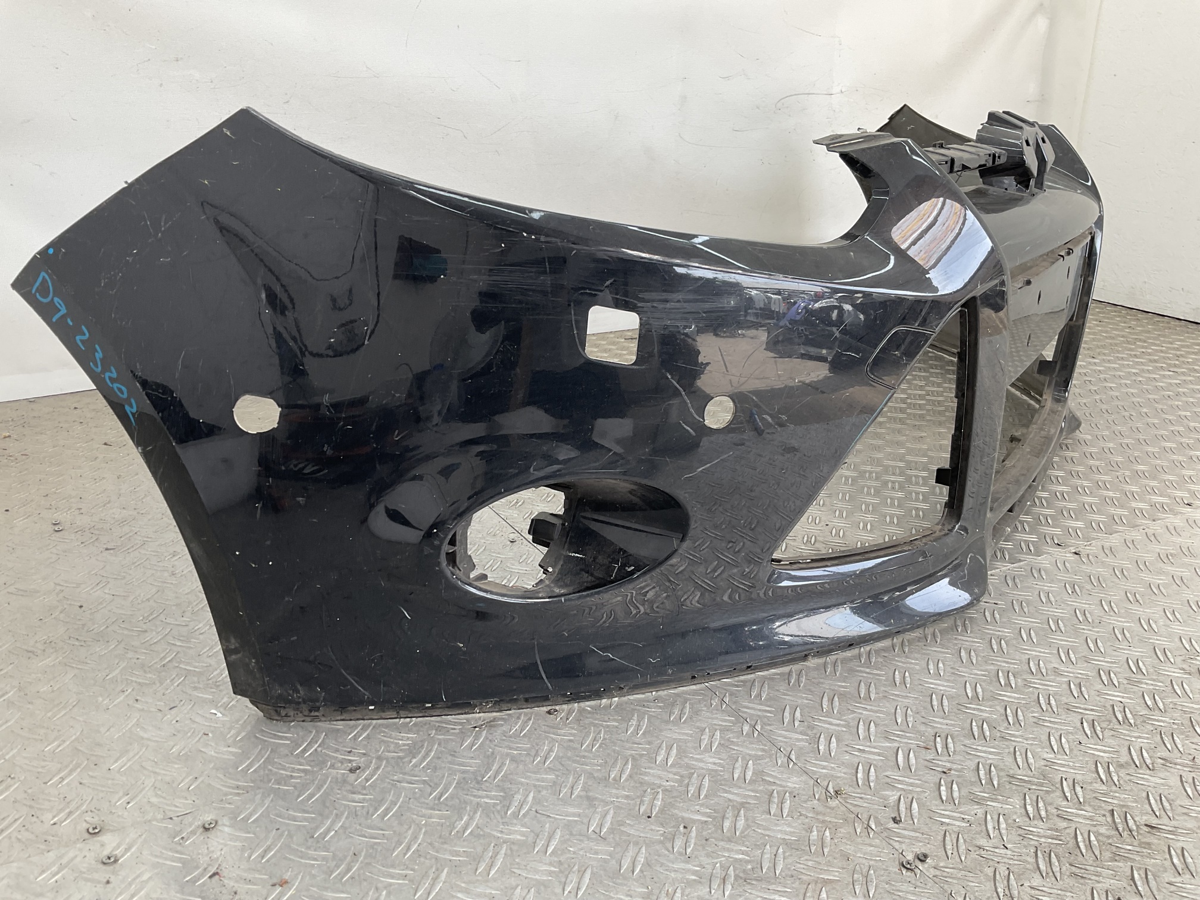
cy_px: 450
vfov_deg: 48.2
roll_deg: -1.8
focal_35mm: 29
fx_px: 1005
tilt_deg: -21.6
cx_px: 600
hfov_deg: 61.7
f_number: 1.8
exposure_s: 1/115
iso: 16
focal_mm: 3
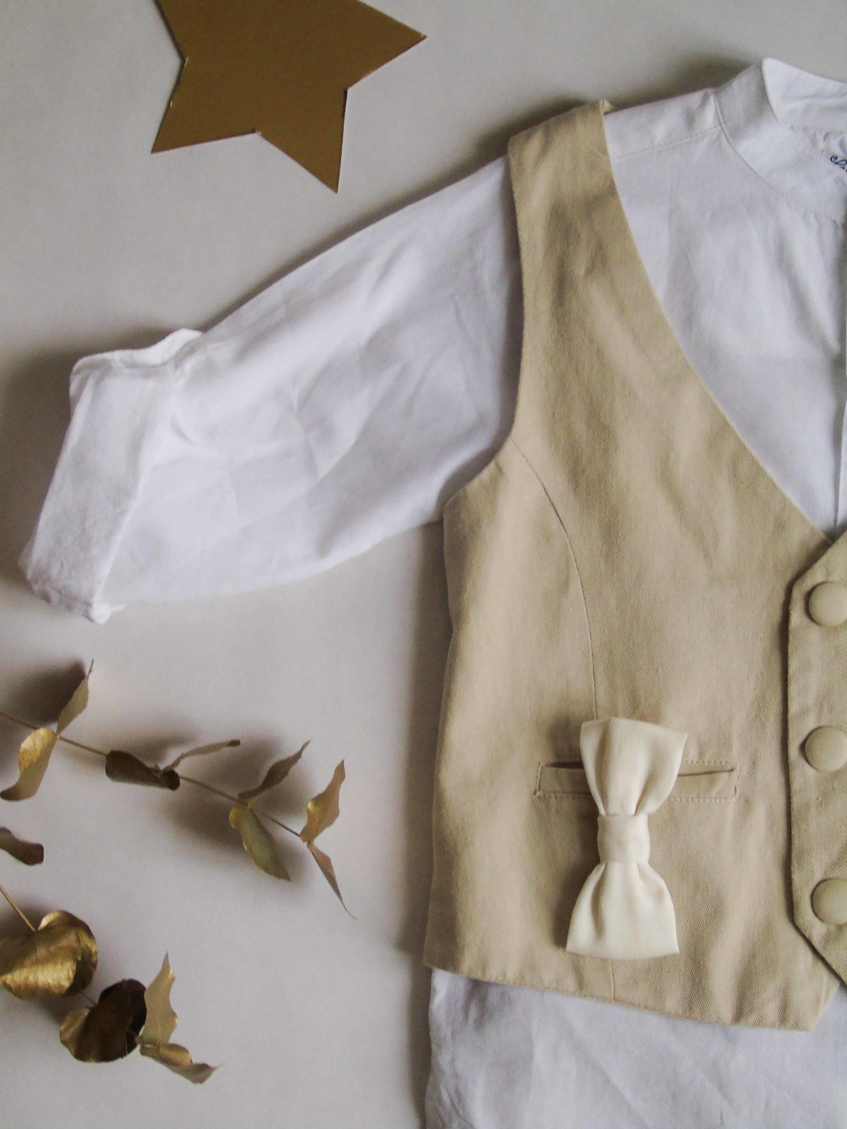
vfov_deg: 27.4
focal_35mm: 71
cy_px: 564
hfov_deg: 20.7
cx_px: 424
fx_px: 2316
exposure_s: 1/30
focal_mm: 13
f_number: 4.7
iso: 250
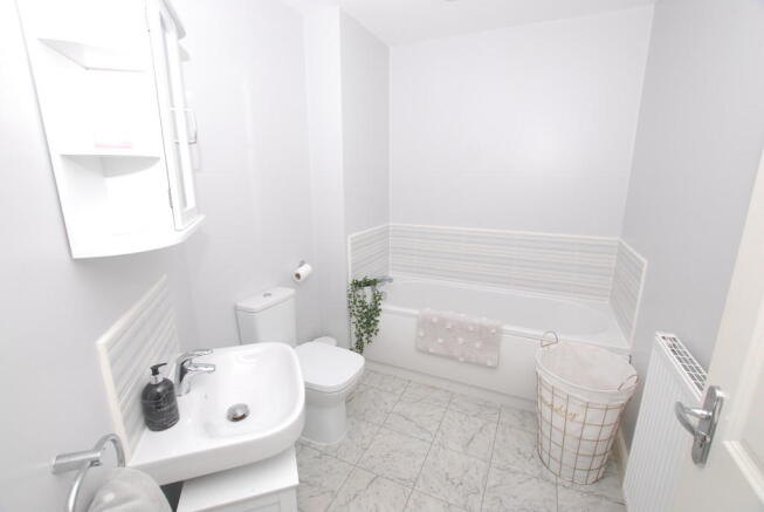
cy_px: 256
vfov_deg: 77.5
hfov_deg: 100.3
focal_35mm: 15
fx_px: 319
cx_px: 382
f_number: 5
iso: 200
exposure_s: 1/60
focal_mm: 10
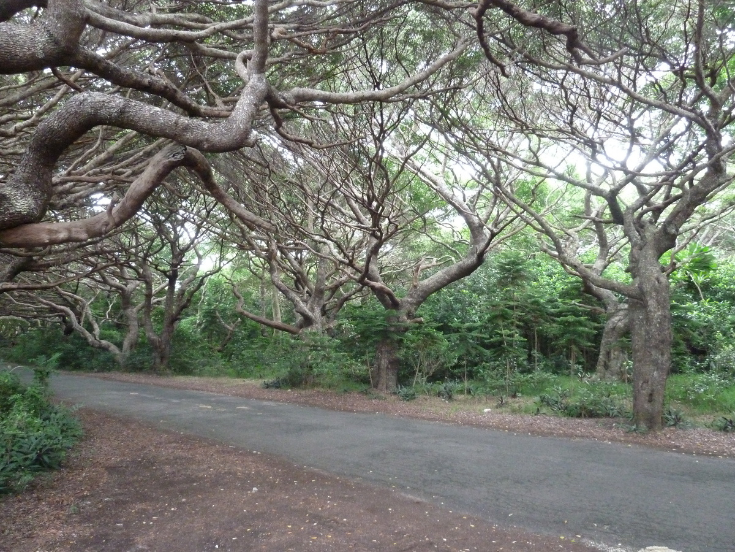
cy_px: 276
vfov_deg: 54.9
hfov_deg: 69.4
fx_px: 531
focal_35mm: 25
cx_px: 368
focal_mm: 4.1
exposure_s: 1/25
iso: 800
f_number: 3.3
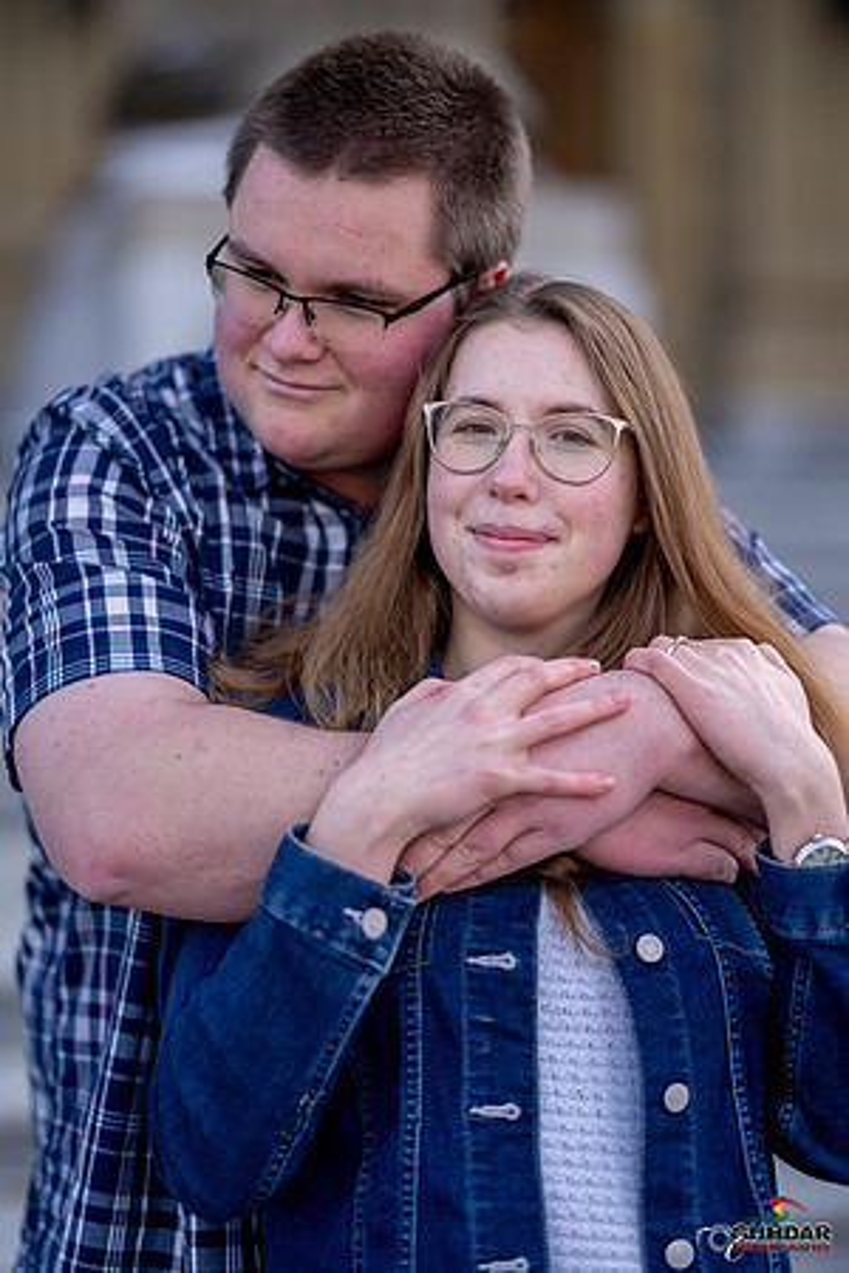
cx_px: 424
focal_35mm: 85
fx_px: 3007
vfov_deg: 23.9
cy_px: 636
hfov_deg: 16.1
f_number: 1.4
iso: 125
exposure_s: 1/1600
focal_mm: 85
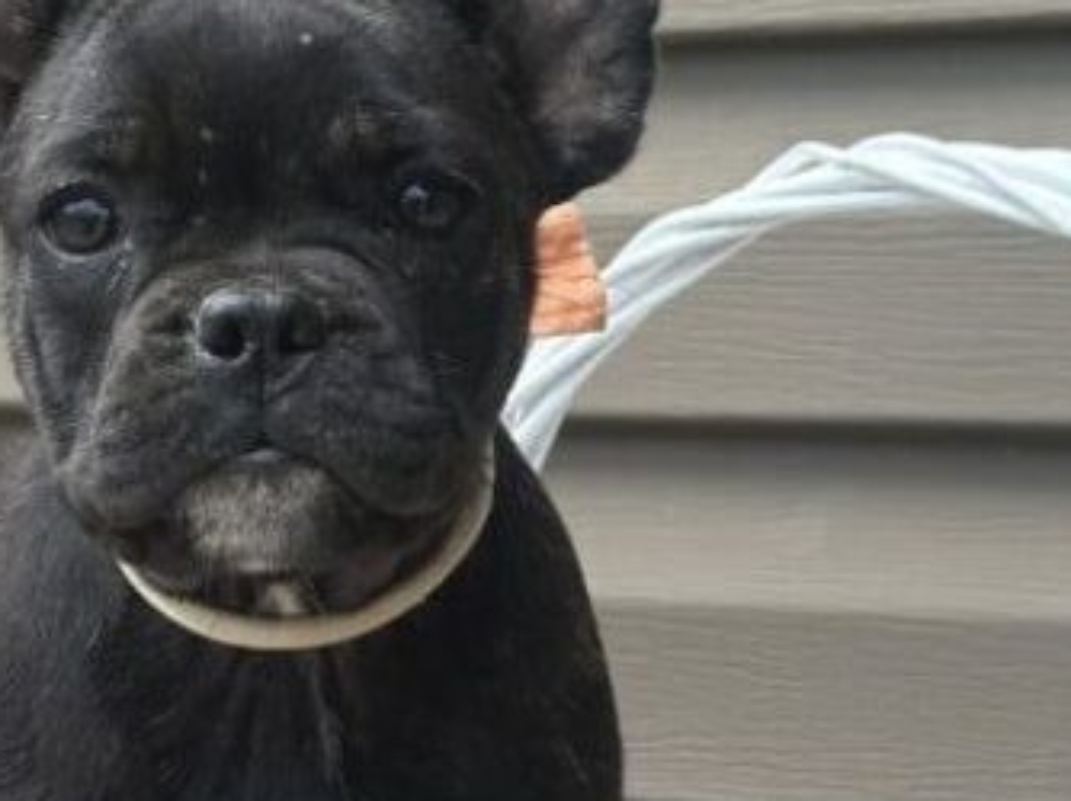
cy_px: 676
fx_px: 3555
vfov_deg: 12.8
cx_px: 750
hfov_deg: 17.1
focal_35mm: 115
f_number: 1.78
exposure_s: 1/351
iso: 80
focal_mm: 6.86
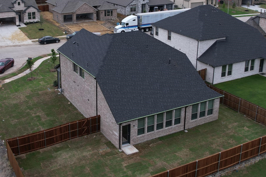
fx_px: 185
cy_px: 88
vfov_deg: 51.3
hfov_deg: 71.3
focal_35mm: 25
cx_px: 148
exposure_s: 1/1600
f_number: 2.8
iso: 100
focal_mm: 8.38
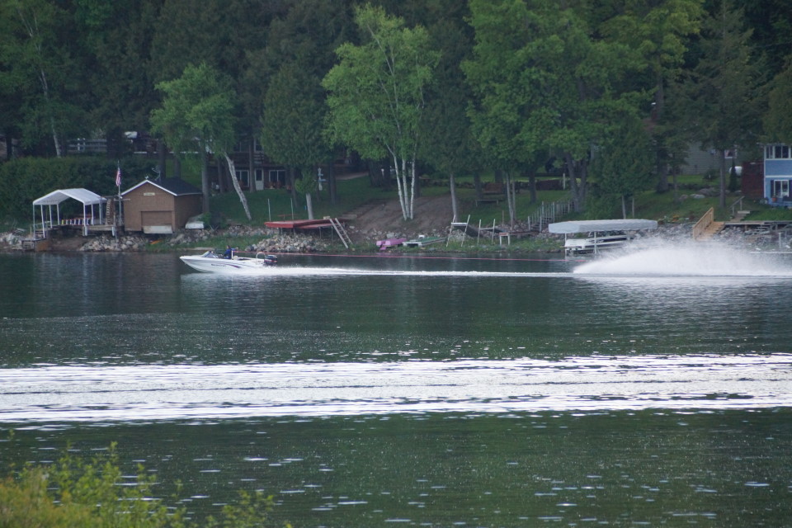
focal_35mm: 375
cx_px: 396
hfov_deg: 5.5
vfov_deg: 3.7
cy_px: 264
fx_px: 8249
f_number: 6.3
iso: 1600
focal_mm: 250
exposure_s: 1/400
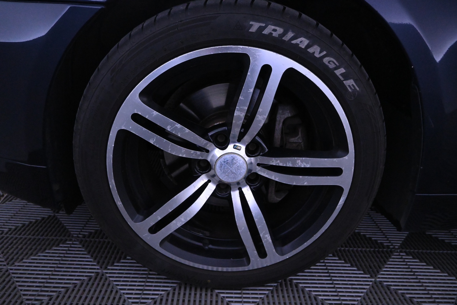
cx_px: 228
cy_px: 152
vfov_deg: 53.1
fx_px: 305
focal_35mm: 24
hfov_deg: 73.7
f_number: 4
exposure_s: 1/160
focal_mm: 16
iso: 6400
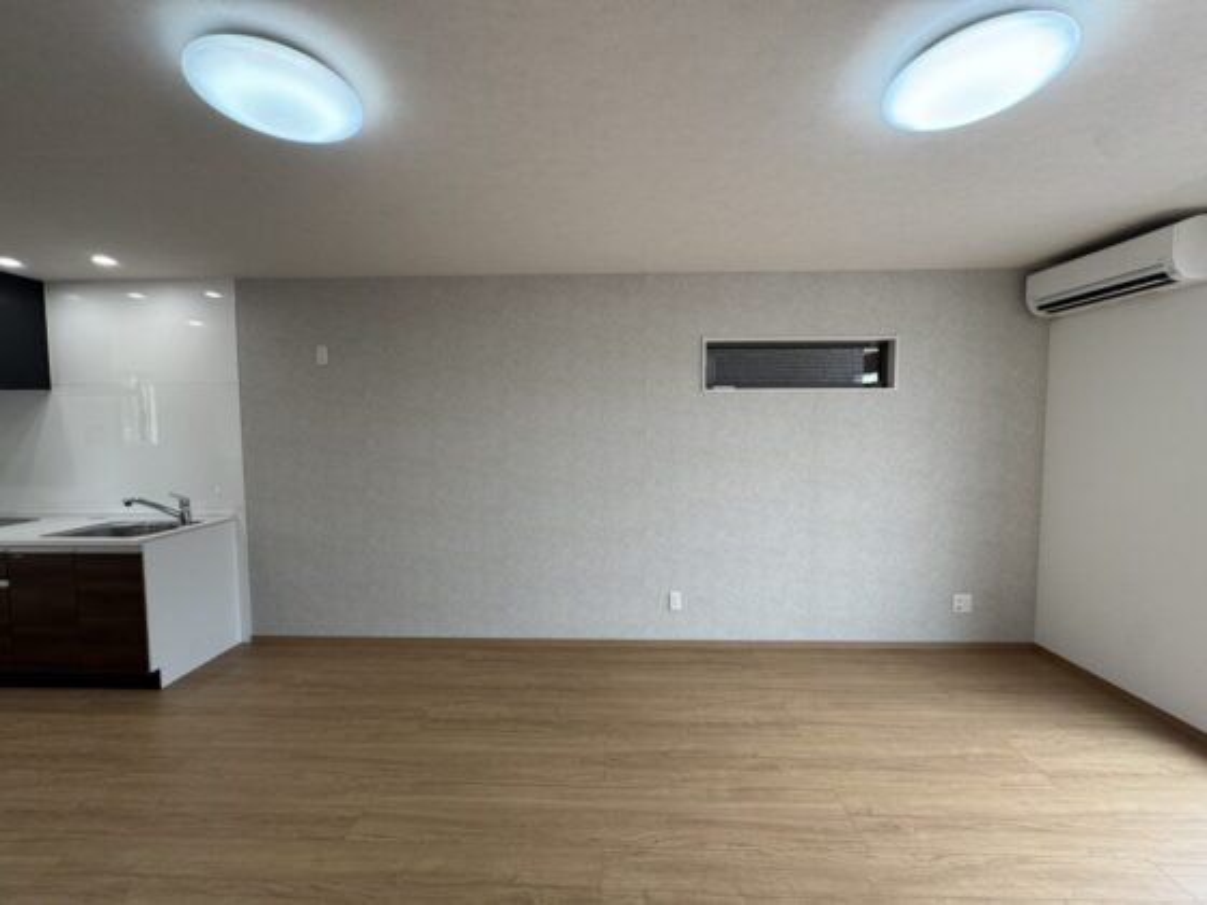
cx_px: 604
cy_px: 452
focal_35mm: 14
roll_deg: +0.0
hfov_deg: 102.1
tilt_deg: -2.8
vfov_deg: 85.7
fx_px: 488
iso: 64
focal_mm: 2.22
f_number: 2.2
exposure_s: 1/99
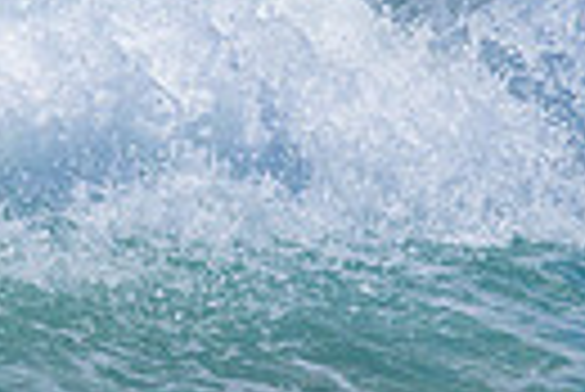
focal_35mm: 2045
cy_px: -205
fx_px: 33268
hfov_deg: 1.0
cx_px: 320
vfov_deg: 0.7
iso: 450
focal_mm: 460
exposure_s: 1/2000
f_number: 11
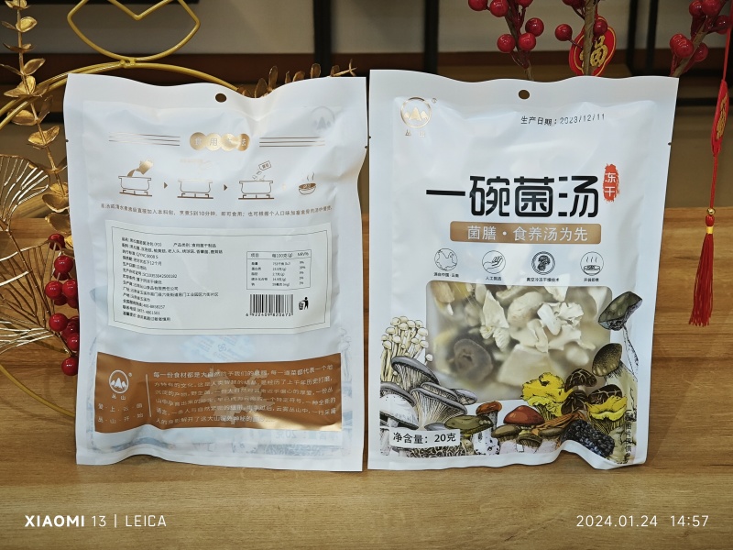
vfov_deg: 19.6
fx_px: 1588
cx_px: 366
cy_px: 275
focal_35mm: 75
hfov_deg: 26.0
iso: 320
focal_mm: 7.06
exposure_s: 1/100
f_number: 2
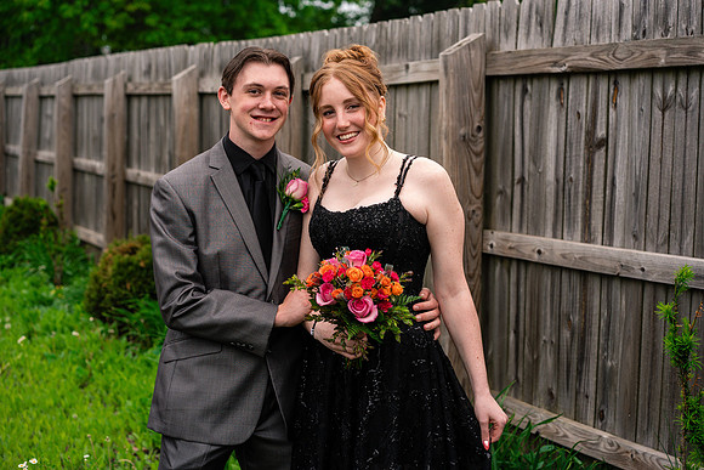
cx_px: 352
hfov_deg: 23.9
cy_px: 235
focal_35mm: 85
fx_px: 1663
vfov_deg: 16.1
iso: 400
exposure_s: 1/800
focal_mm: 85
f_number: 5
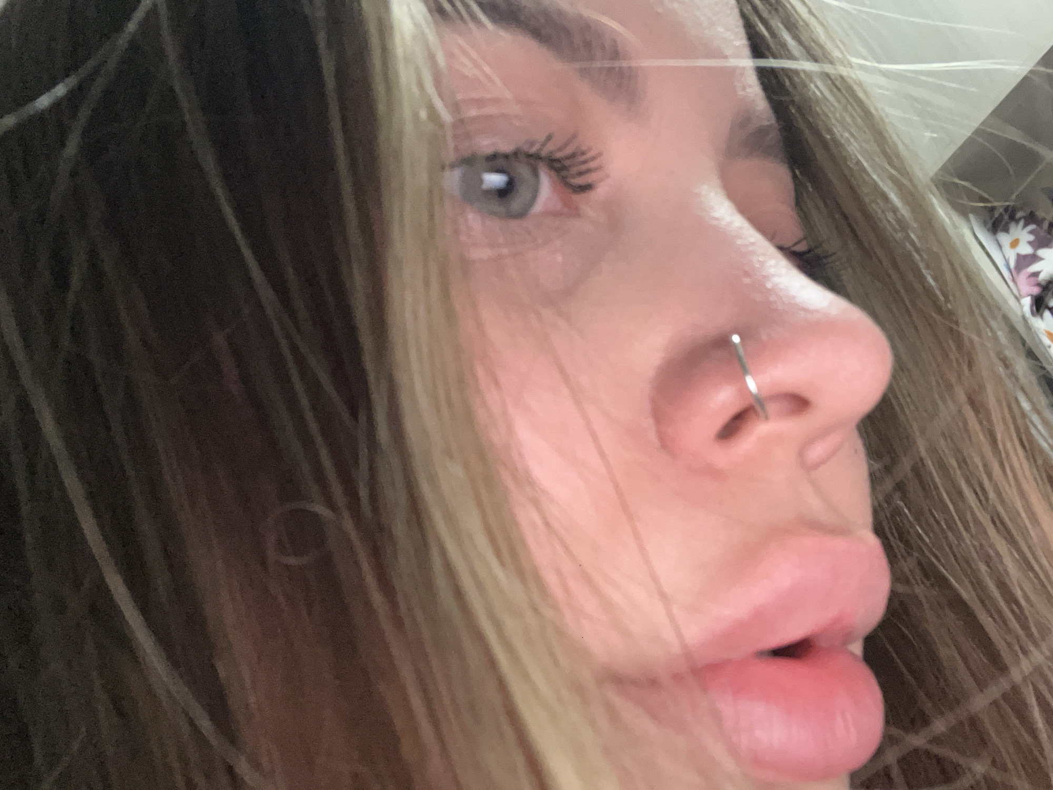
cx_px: 526
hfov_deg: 60.0
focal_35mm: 30
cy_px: 395
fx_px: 913
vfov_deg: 46.8
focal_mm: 2.71
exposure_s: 1/50
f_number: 2.2
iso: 320
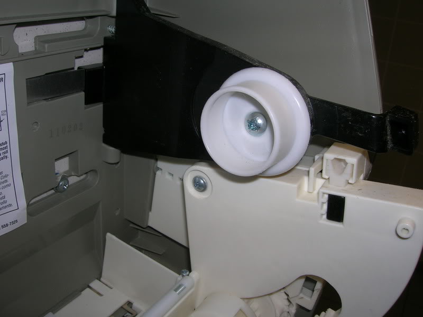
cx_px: 212
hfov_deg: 54.0
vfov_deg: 41.8
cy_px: 158
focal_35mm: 34
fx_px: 415
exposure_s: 1/60.1
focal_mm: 5.7
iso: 50
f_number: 4.9
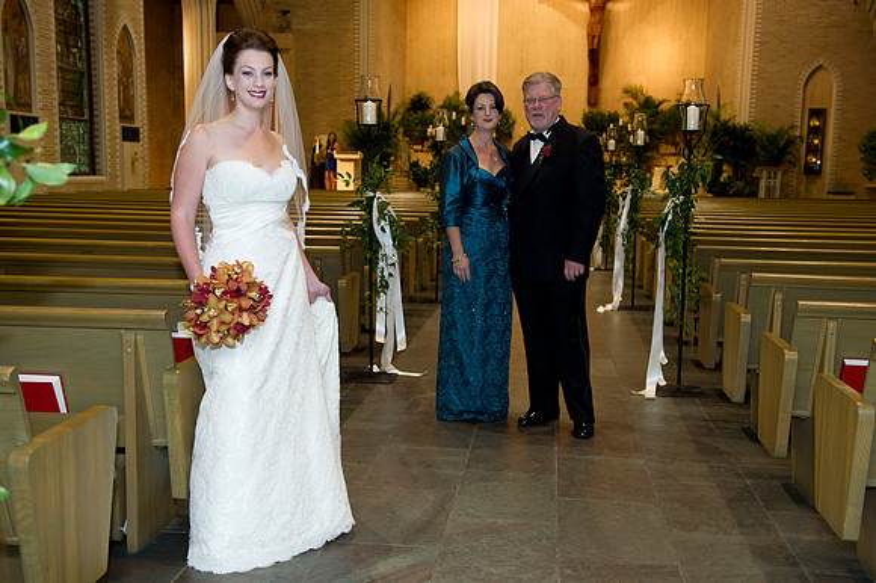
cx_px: 438
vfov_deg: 31.9
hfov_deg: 46.4
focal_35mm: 42
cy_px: 292
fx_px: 1021
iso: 800
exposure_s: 1/60
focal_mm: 42
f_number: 4
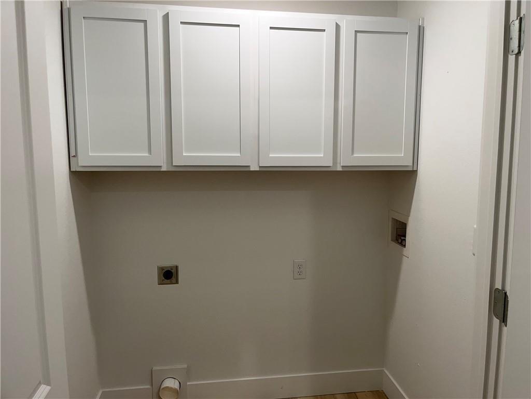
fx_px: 399
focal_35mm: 26
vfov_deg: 53.1
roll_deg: +0.2
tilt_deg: -9.9
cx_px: 266
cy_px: 200
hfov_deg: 67.3
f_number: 1.6
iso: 80
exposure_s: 1/120
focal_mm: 5.1
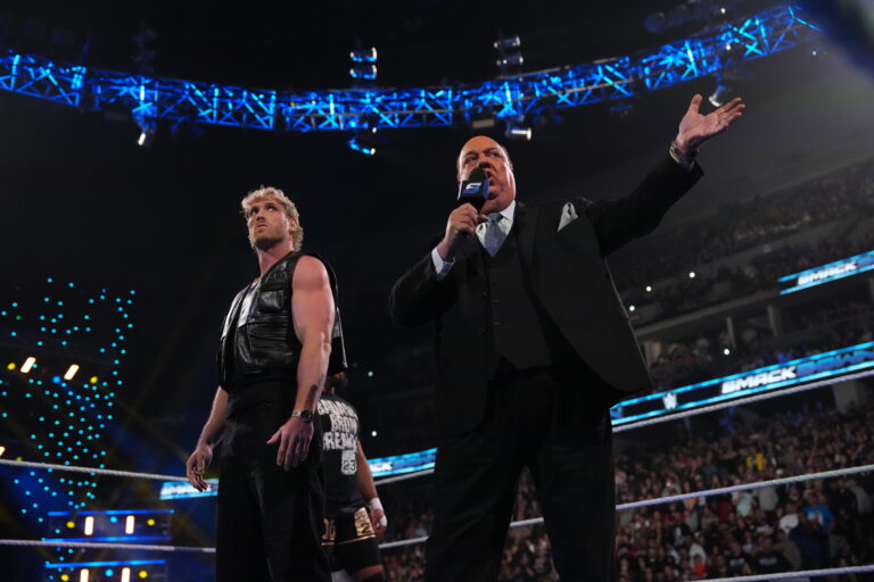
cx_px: 437
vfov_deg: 32.6
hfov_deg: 47.4
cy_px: 291
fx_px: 995
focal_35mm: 41
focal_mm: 41
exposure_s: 1/1000
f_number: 2.8
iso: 6400
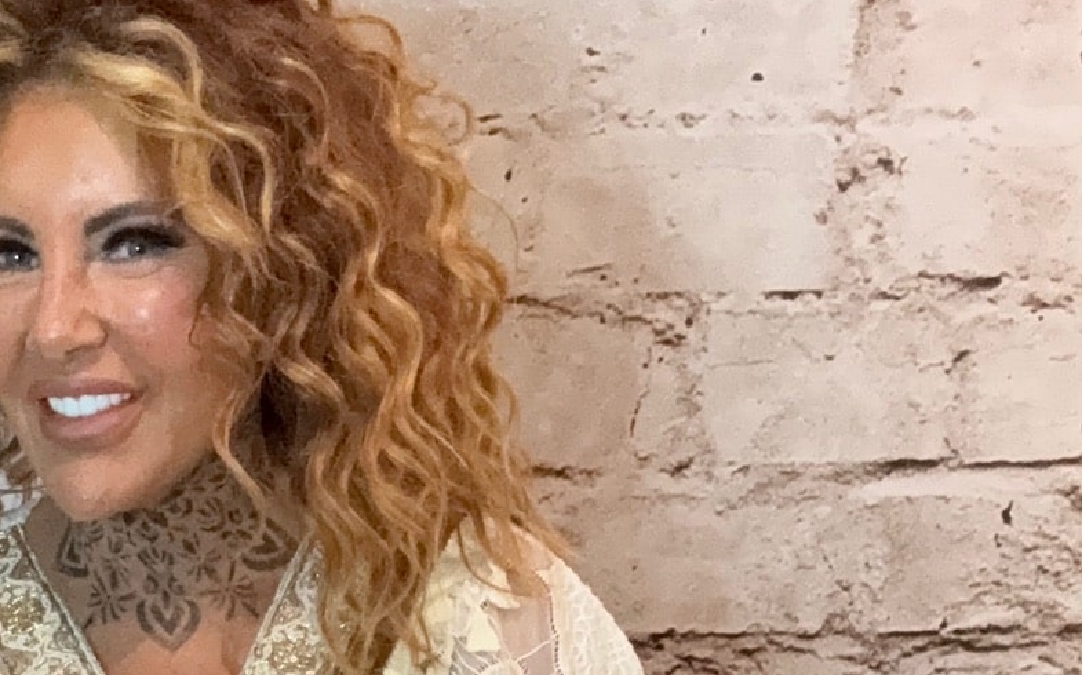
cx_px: 76
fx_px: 2447
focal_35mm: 83
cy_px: 1159
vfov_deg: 14.2
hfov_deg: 24.1
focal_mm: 2.69
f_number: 1.9
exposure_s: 1/50
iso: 250
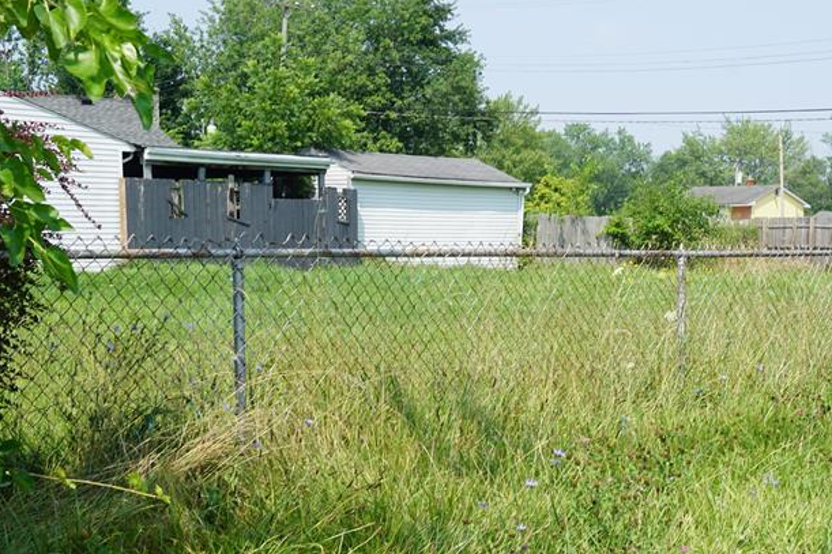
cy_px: 422
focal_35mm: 58
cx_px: 550
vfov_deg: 23.2
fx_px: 1336
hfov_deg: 34.3
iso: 100
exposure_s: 1/100
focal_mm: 23
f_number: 10
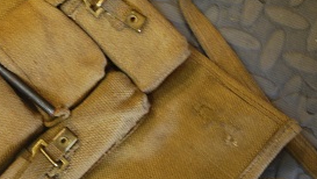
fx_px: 784
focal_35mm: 93
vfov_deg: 13.0
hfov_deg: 22.2
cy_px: 88
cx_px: 20
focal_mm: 27
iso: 640
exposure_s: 1/30
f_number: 3.8
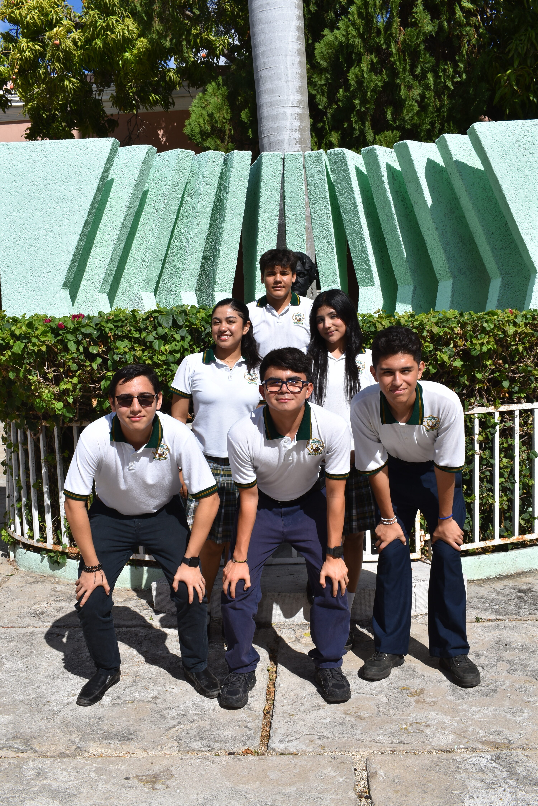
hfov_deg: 38.4
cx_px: 269
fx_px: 773
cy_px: 403
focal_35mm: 34
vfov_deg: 55.1
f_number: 13
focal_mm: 23
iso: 100
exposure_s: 1/200
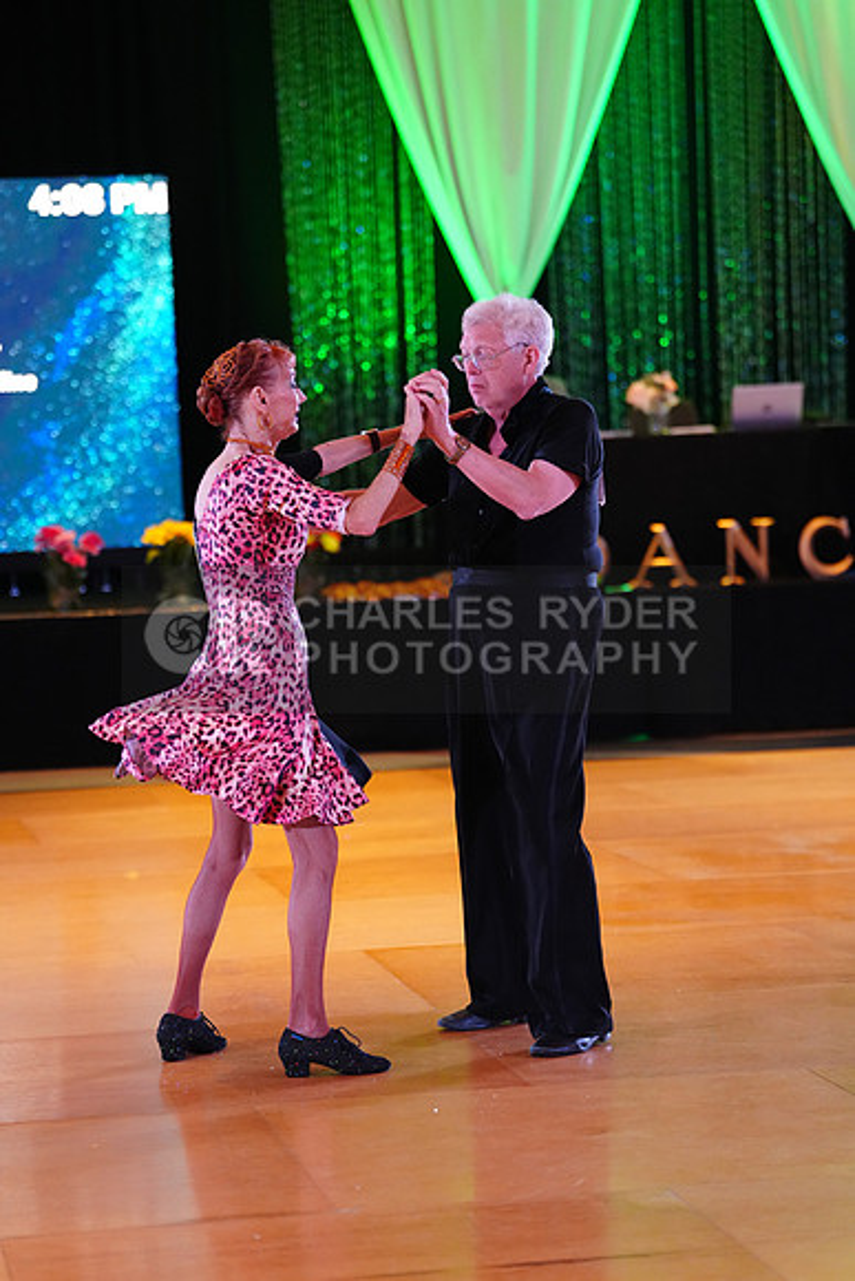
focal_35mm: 105
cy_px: 640
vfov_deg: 19.5
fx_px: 3738
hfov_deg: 13.0
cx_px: 428
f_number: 2.8
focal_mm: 105
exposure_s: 1/400
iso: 5000
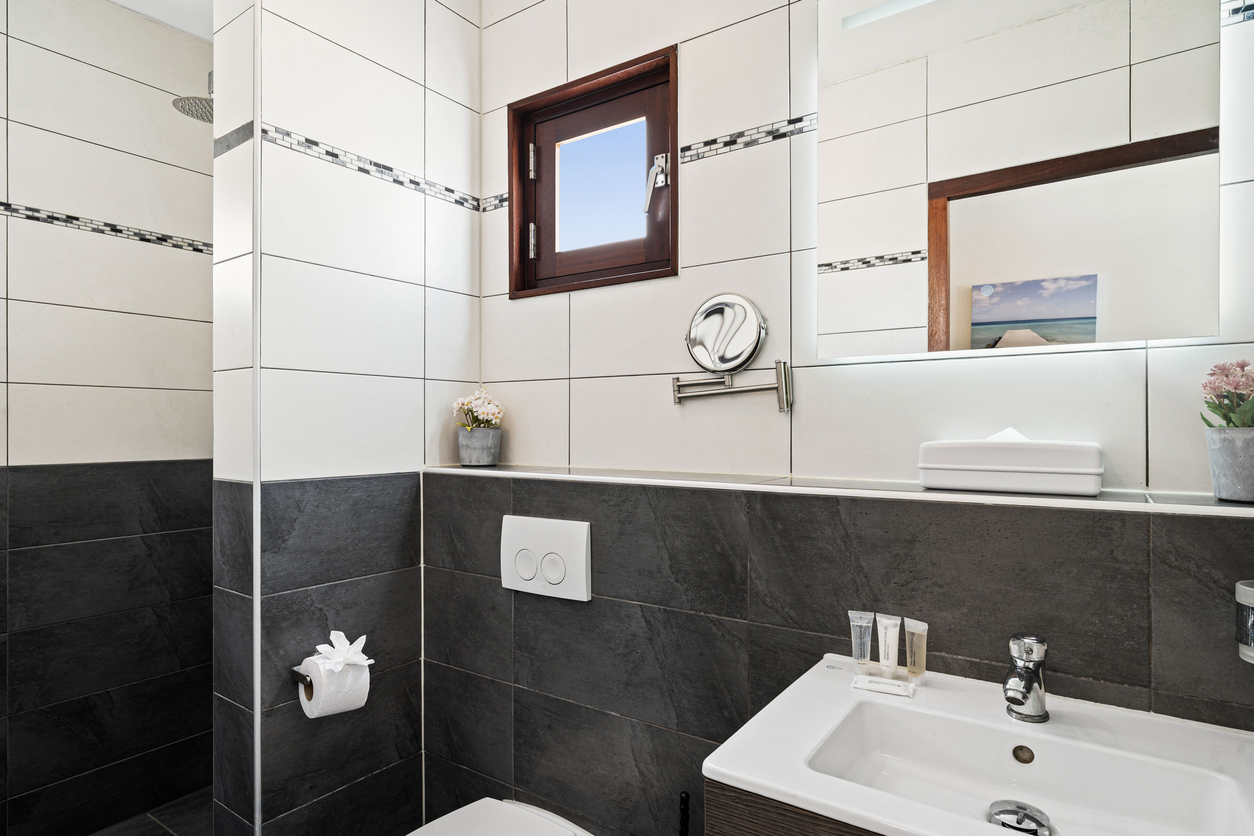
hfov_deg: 84.0
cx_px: 627
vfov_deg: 61.9
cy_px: 418
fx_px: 697
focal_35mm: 20
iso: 100
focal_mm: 20
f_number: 9
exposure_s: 3.2
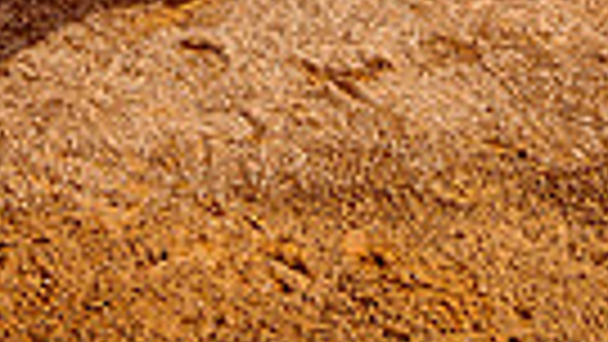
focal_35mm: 84
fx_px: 1354
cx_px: 374
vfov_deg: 10.7
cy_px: -630
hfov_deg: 25.2
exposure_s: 1/250
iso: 100
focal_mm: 24
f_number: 5.6
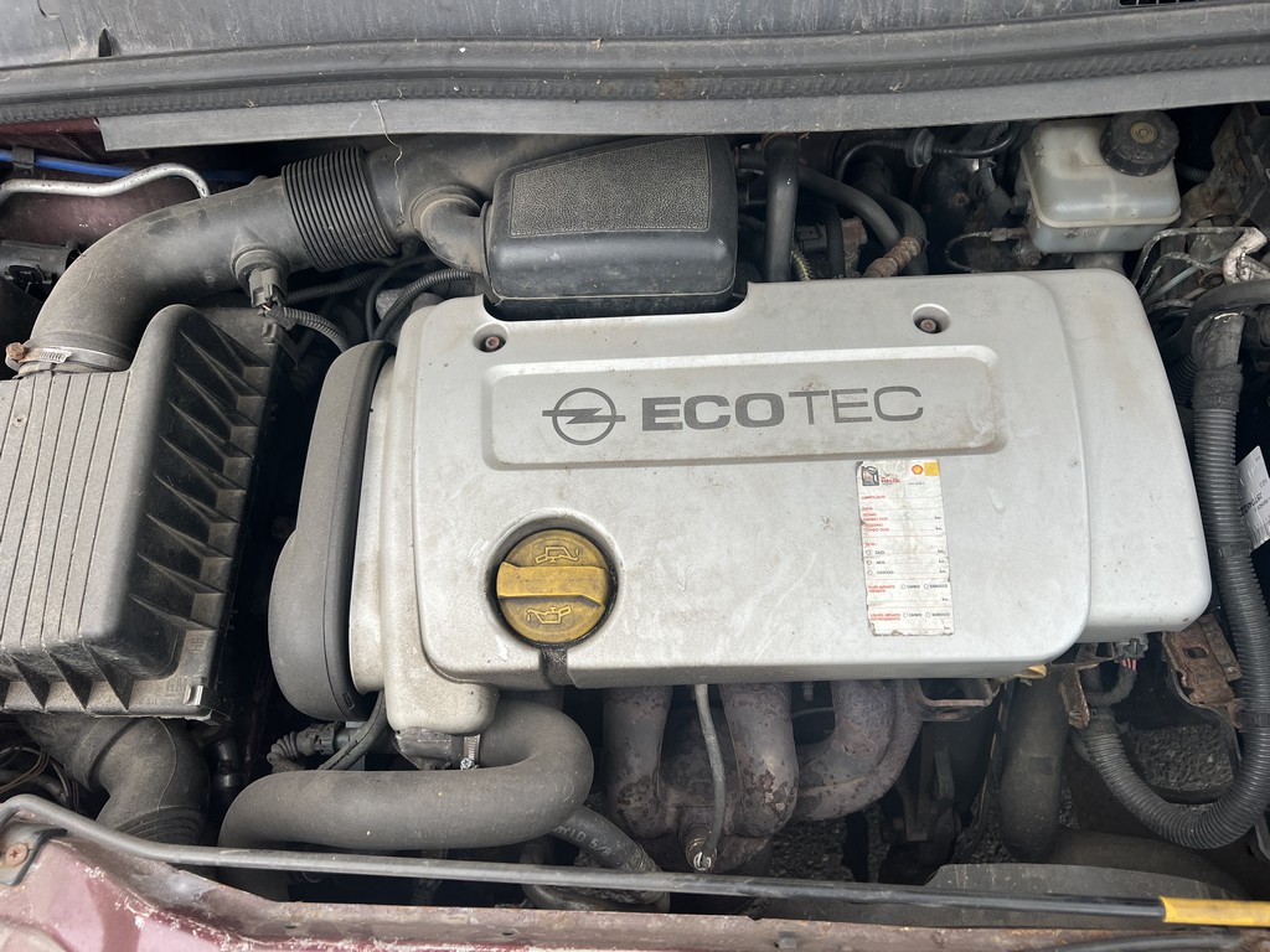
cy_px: 476
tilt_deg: -56.1
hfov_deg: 67.3
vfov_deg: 53.1
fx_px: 954
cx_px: 635
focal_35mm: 26
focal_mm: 5.7
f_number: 1.5
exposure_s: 1/526
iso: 50
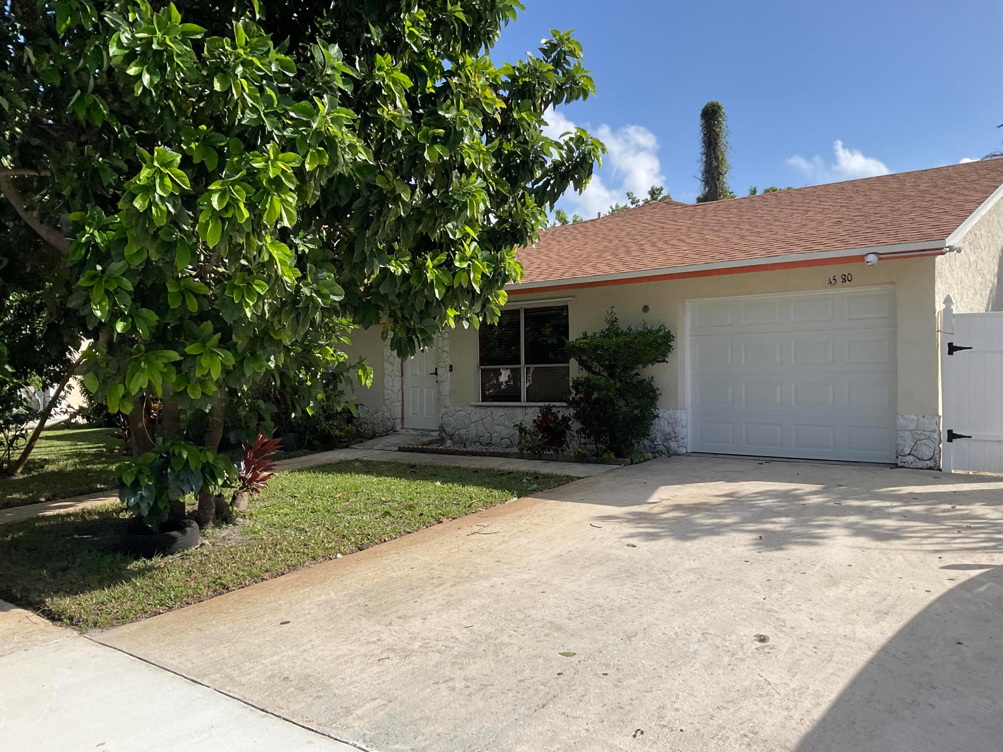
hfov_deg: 61.7
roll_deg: +0.8
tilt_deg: -2.4
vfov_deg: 48.2
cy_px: 376
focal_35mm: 29
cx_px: 502
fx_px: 840
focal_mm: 3
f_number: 1.8
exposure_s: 1/2058
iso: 16
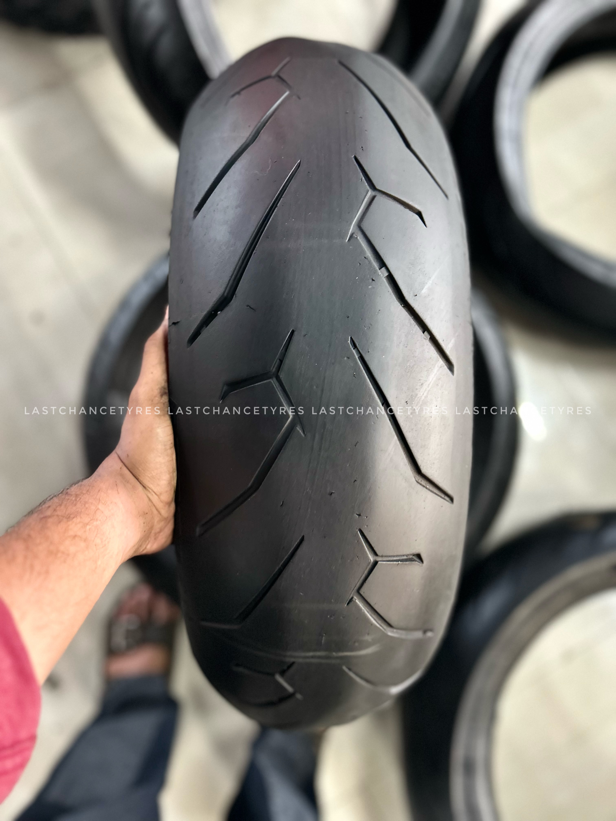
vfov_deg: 67.3
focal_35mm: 26
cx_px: 308
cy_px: 410
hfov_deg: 53.1
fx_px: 617
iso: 400
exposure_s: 1/33
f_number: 1.5
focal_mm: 5.7
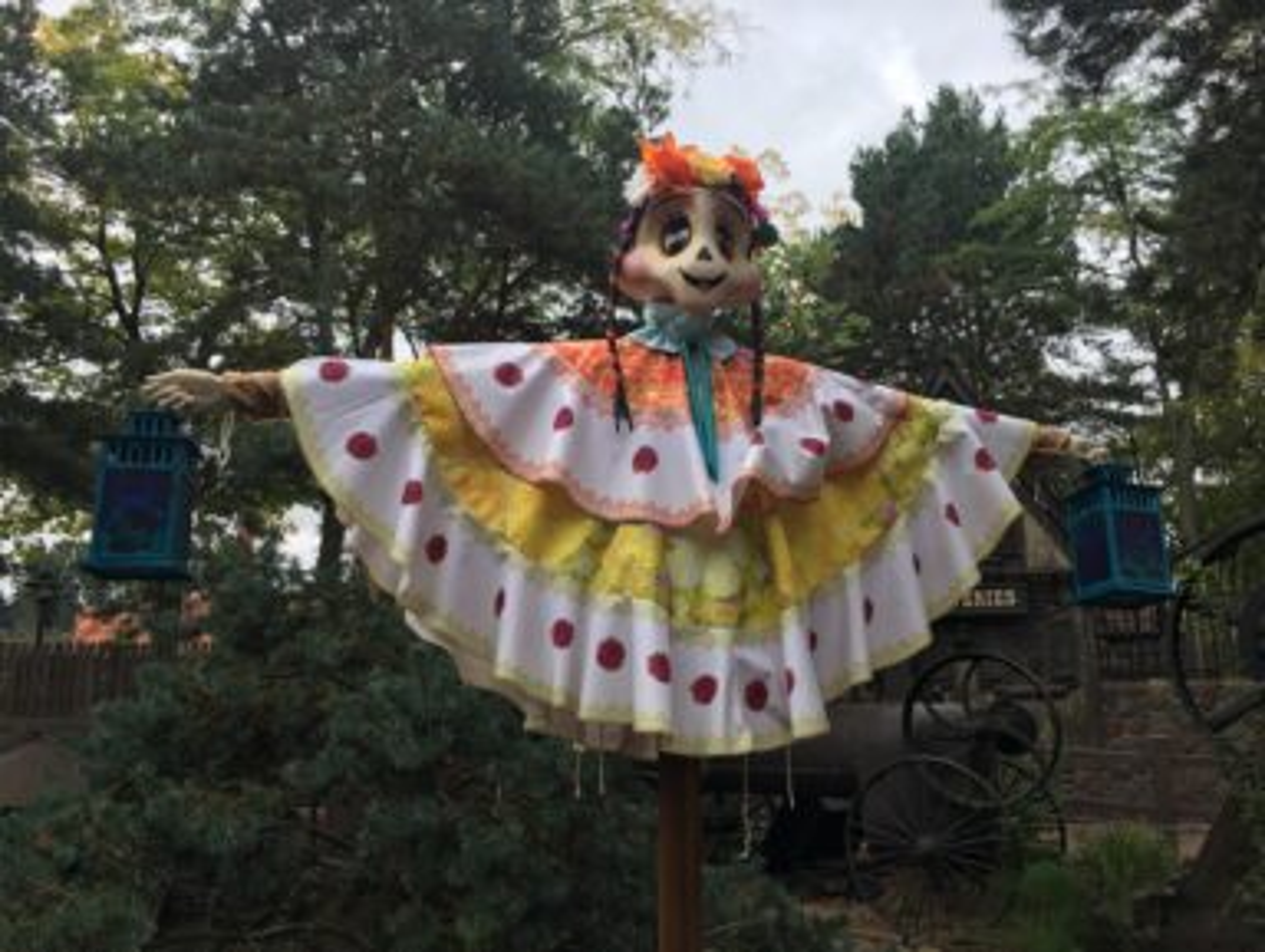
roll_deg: +0.7
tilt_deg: +13.5
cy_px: 476
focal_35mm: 29
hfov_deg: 61.6
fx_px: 1061
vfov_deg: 48.3
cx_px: 632
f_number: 2.2
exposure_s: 1/277
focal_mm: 4.15
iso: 25
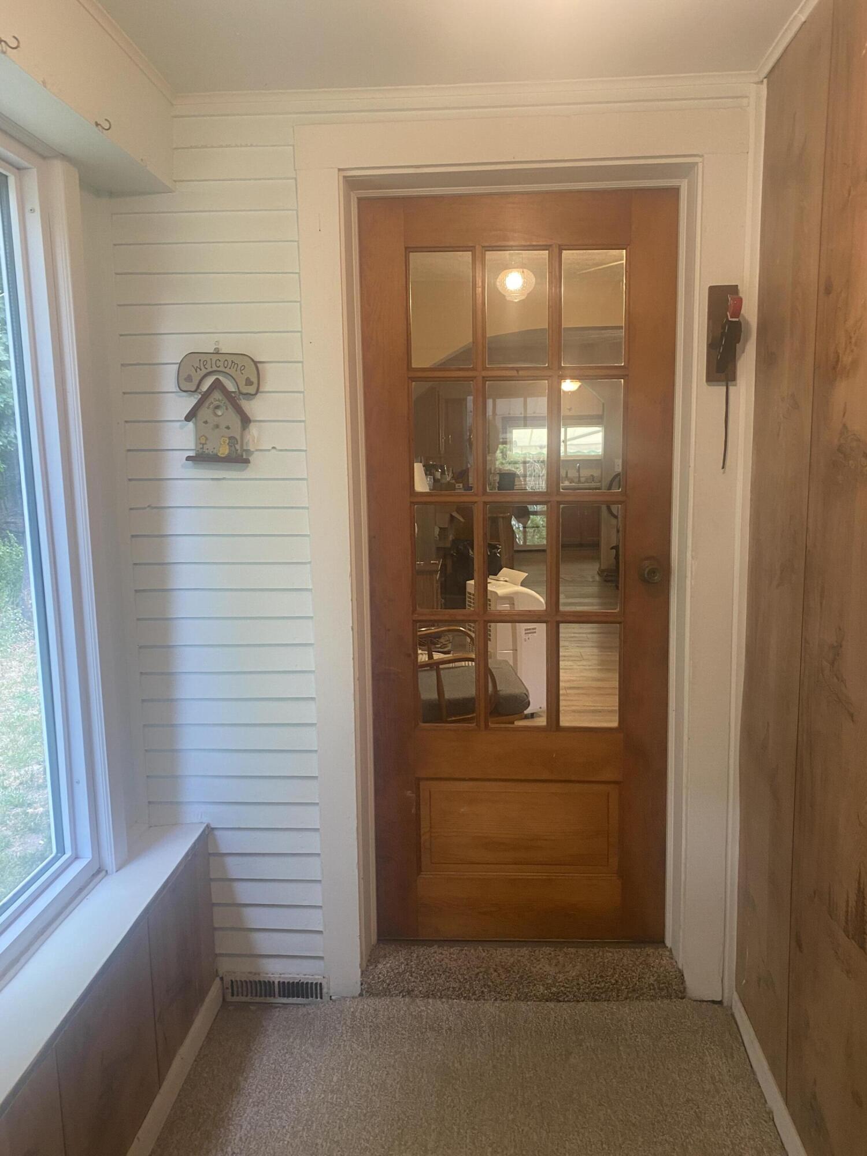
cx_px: 434
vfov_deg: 67.3
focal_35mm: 26
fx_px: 868
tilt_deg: -8.7
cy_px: 578
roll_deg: +1.5
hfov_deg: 53.1
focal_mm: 4.25
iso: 125
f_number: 1.8
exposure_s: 1/60
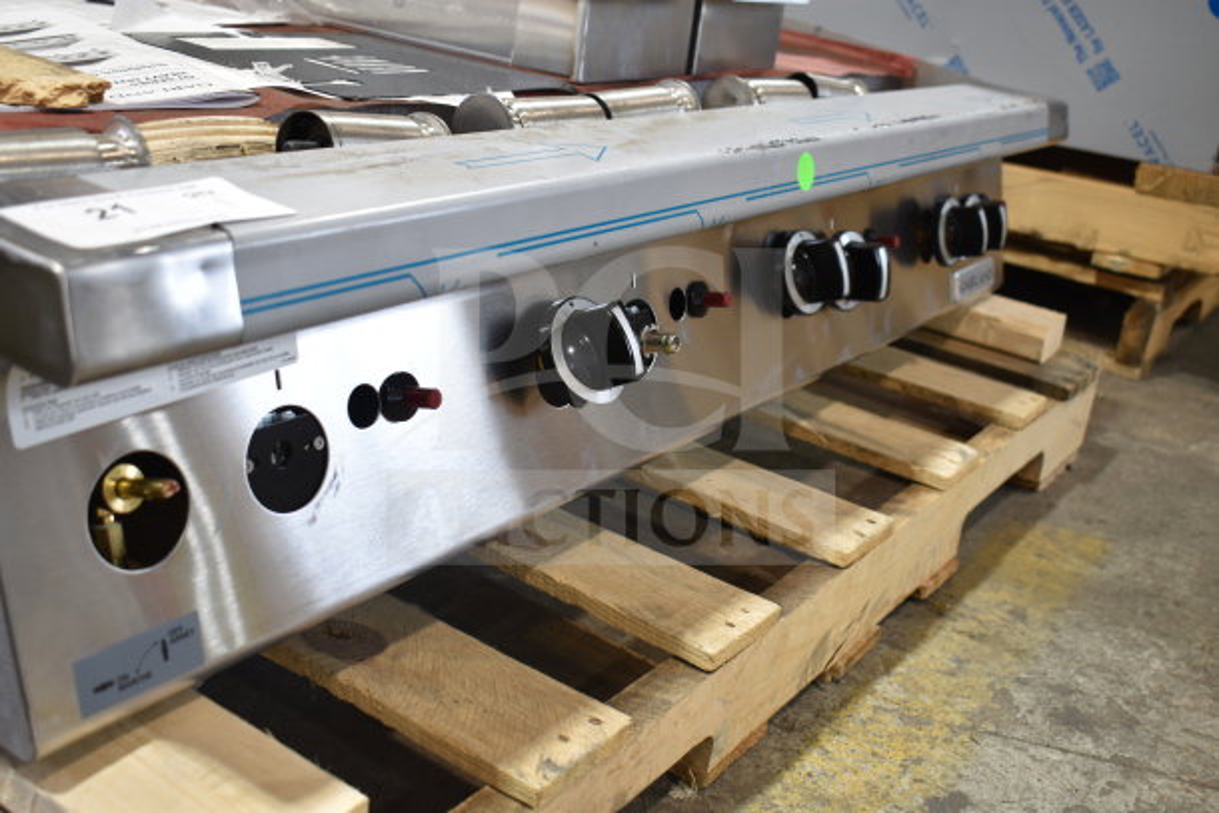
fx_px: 1321
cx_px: 610
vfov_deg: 34.2
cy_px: 406
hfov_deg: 49.5
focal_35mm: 39
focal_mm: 26
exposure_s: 1/40
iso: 280
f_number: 4
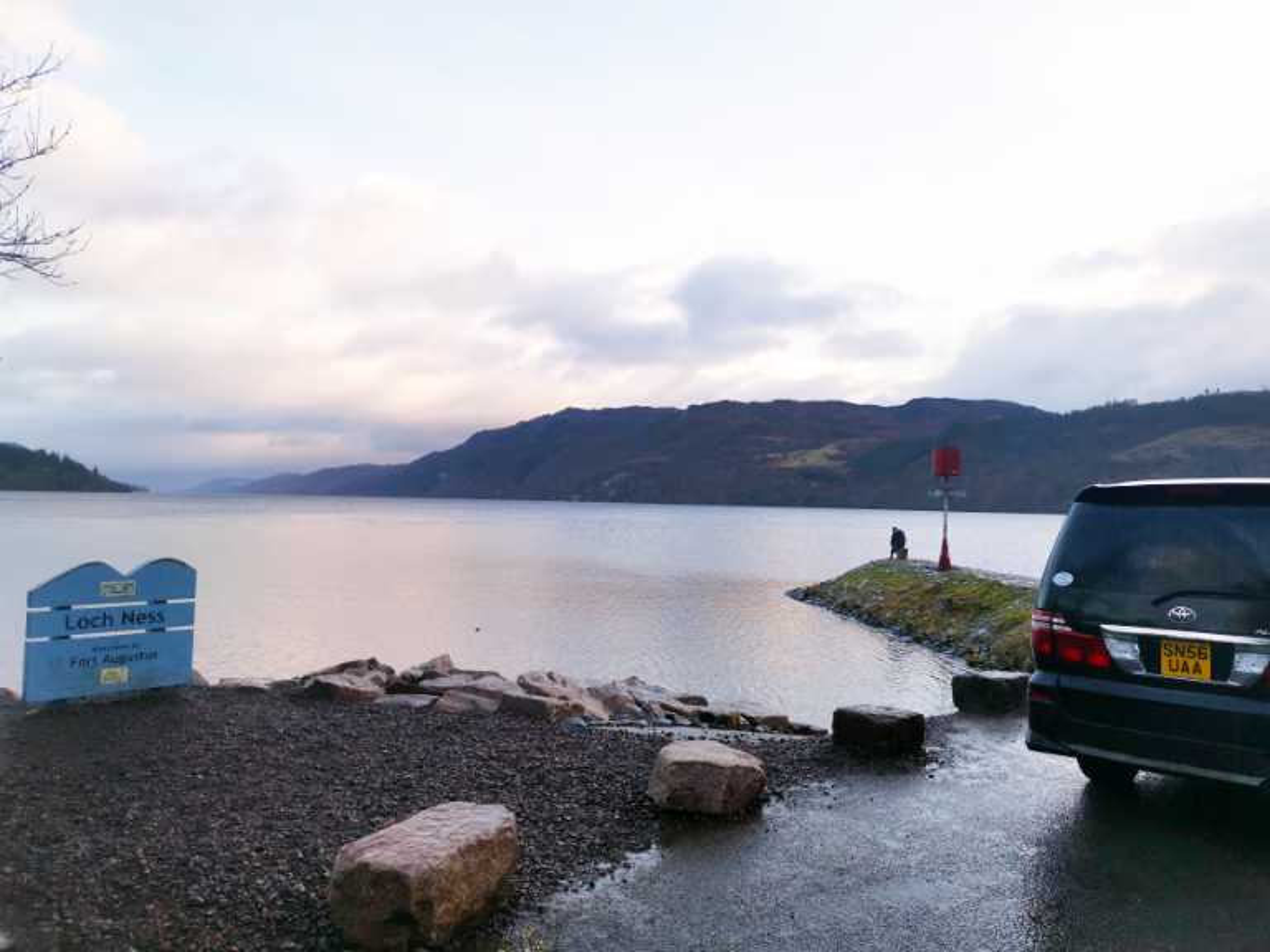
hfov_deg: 65.3
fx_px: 991
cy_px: 476
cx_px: 635
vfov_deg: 51.4
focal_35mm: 27
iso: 50
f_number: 1.8
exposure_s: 1/535
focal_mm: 5.6
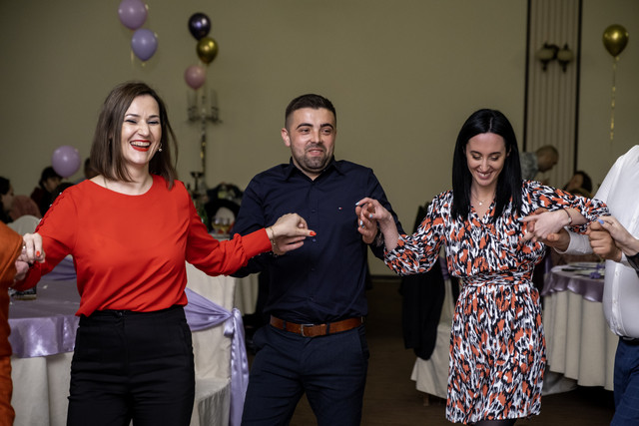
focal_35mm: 83
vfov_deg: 16.5
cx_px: 320
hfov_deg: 24.5
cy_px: 213
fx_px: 1473
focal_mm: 55
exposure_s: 1/160
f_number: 2.8
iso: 1000
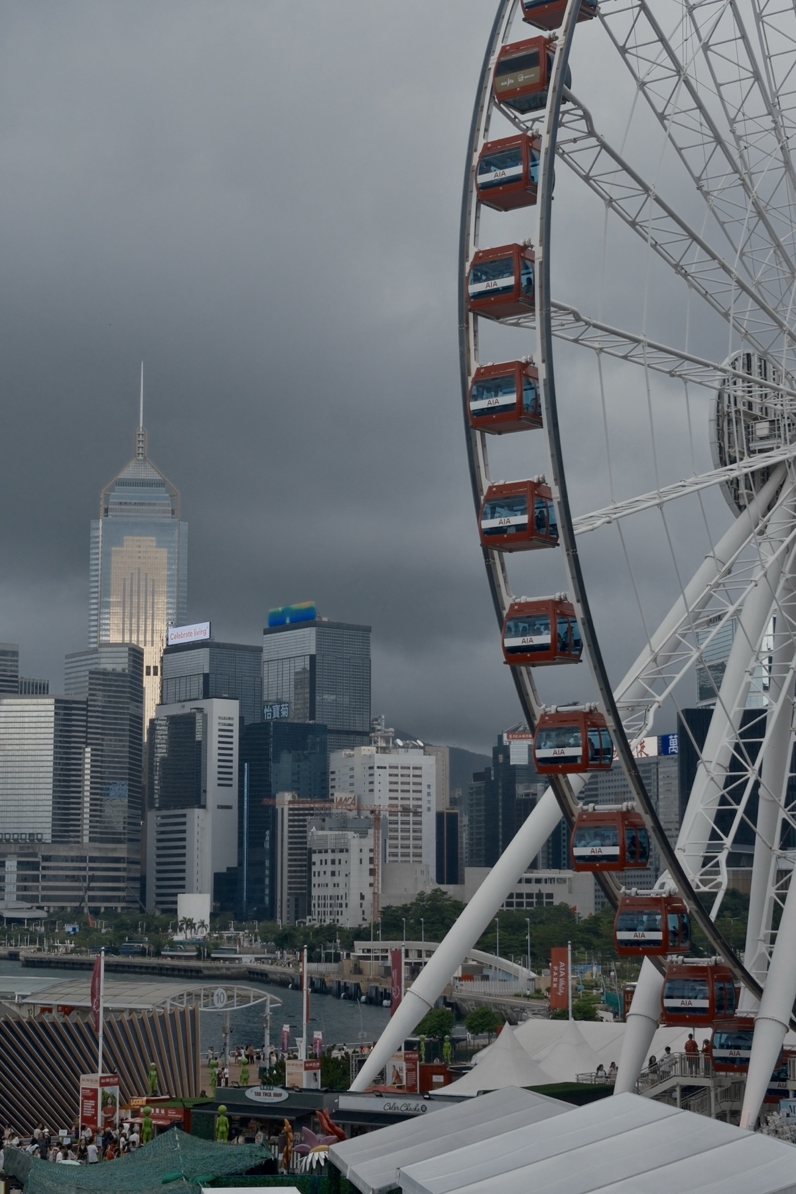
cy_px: 597
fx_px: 1161
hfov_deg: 37.9
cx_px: 398
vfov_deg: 54.4
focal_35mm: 35
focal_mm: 23
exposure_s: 1/1700
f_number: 2.8
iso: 160
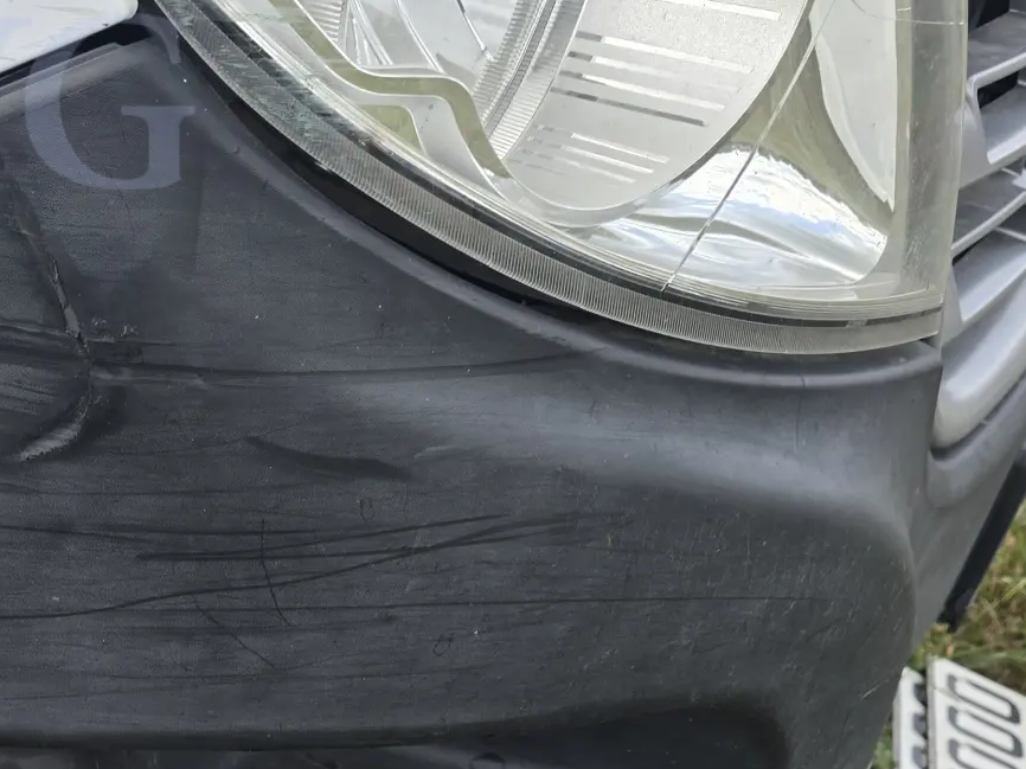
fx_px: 1511
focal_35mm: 51
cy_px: 696
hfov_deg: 34.5
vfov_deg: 27.5
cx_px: 25
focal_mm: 6.3
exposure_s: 1/180
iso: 16
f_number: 1.7
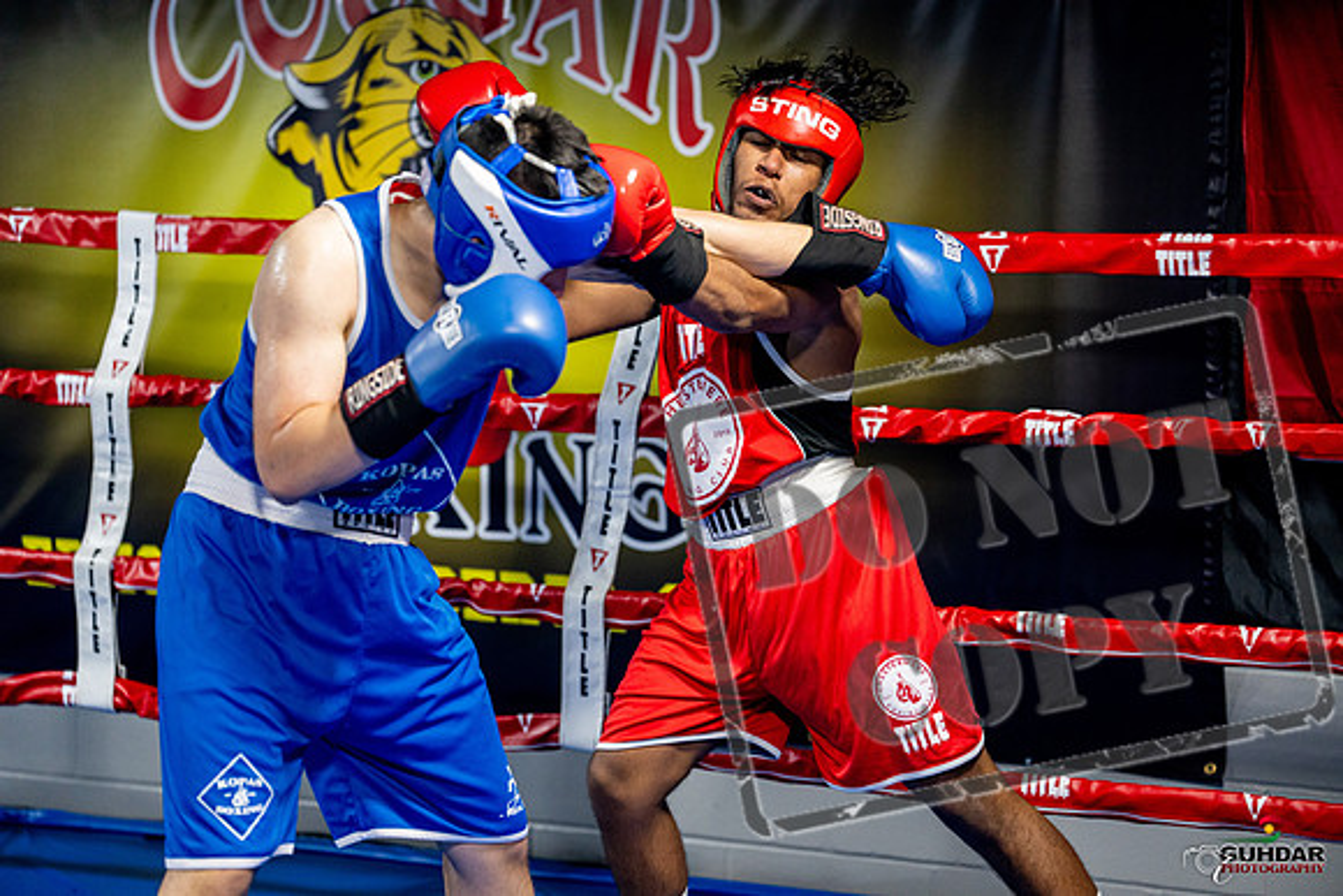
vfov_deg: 15.7
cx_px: 672
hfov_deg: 23.4
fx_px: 3246
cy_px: 448
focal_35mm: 87
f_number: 2
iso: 3200
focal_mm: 87
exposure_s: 1/800
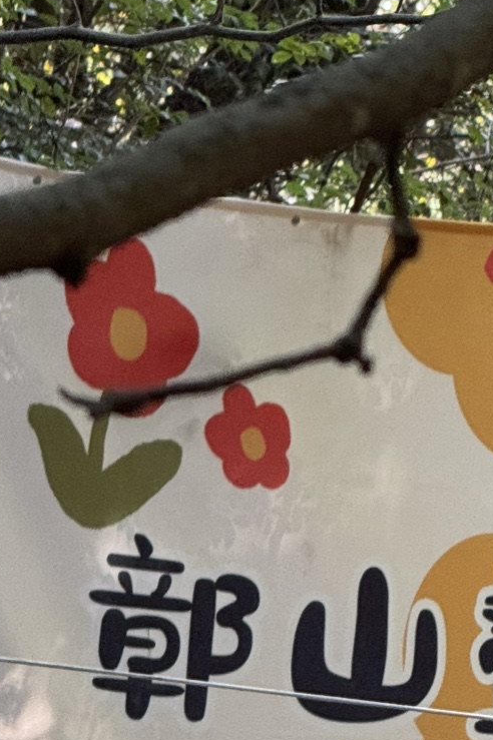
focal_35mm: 338
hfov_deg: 4.1
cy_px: 490
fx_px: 6949
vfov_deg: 6.1
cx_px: 416
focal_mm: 15.66
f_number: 2.8
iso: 250
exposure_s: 1/86
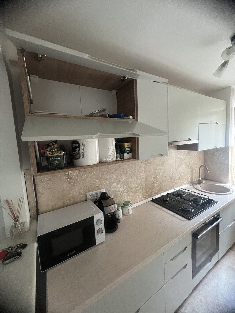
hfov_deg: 89.9
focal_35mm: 13
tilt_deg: -6.0
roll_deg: +3.8
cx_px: 118
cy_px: 156
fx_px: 118
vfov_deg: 106.2
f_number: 1.8
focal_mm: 1.57
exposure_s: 1/60
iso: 640
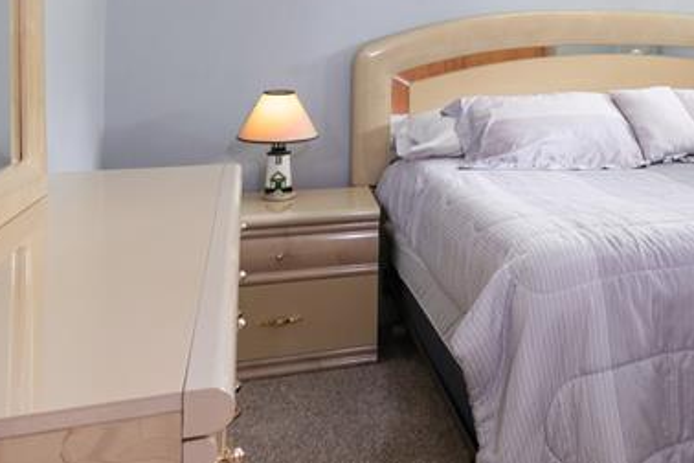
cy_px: 104
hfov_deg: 38.4
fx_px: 887
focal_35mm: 46
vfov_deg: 28.7
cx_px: 679
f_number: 9
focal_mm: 17
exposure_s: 1.6
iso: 320
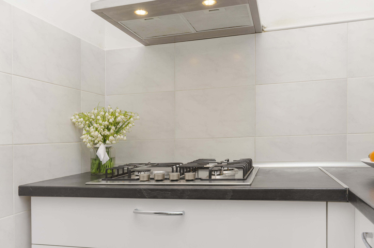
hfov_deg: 62.0
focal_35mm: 30
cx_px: 187
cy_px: 124
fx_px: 311
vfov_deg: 43.5
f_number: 8
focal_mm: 20
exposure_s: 1/125
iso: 200
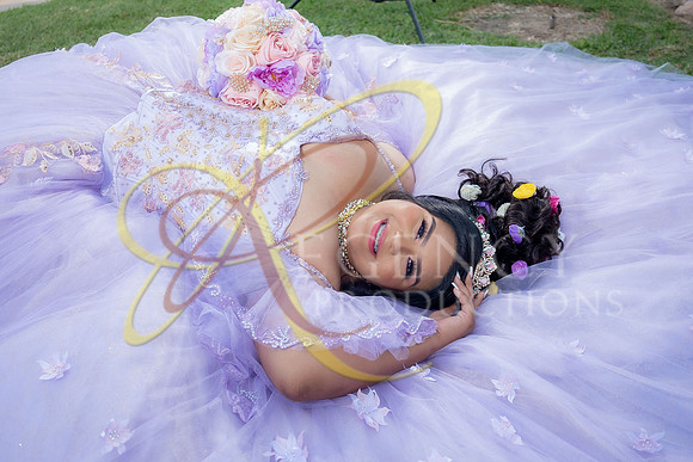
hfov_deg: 61.9
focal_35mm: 30
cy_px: 231
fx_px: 578
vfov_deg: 43.6
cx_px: 346
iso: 125
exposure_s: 1/500
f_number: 2.8
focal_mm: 20
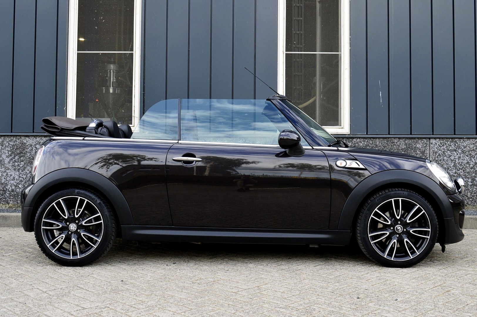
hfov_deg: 49.6
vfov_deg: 34.2
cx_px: 238
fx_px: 516
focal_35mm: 39
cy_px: 158
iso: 400
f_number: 9
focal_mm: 26
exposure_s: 1/125
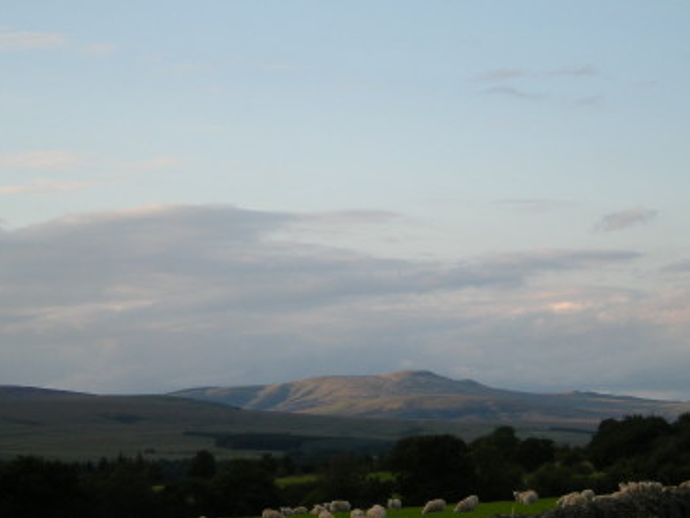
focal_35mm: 142
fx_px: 2830
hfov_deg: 13.9
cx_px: 332
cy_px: 246
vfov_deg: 10.4
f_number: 5.6
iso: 64
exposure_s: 1/150
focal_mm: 17
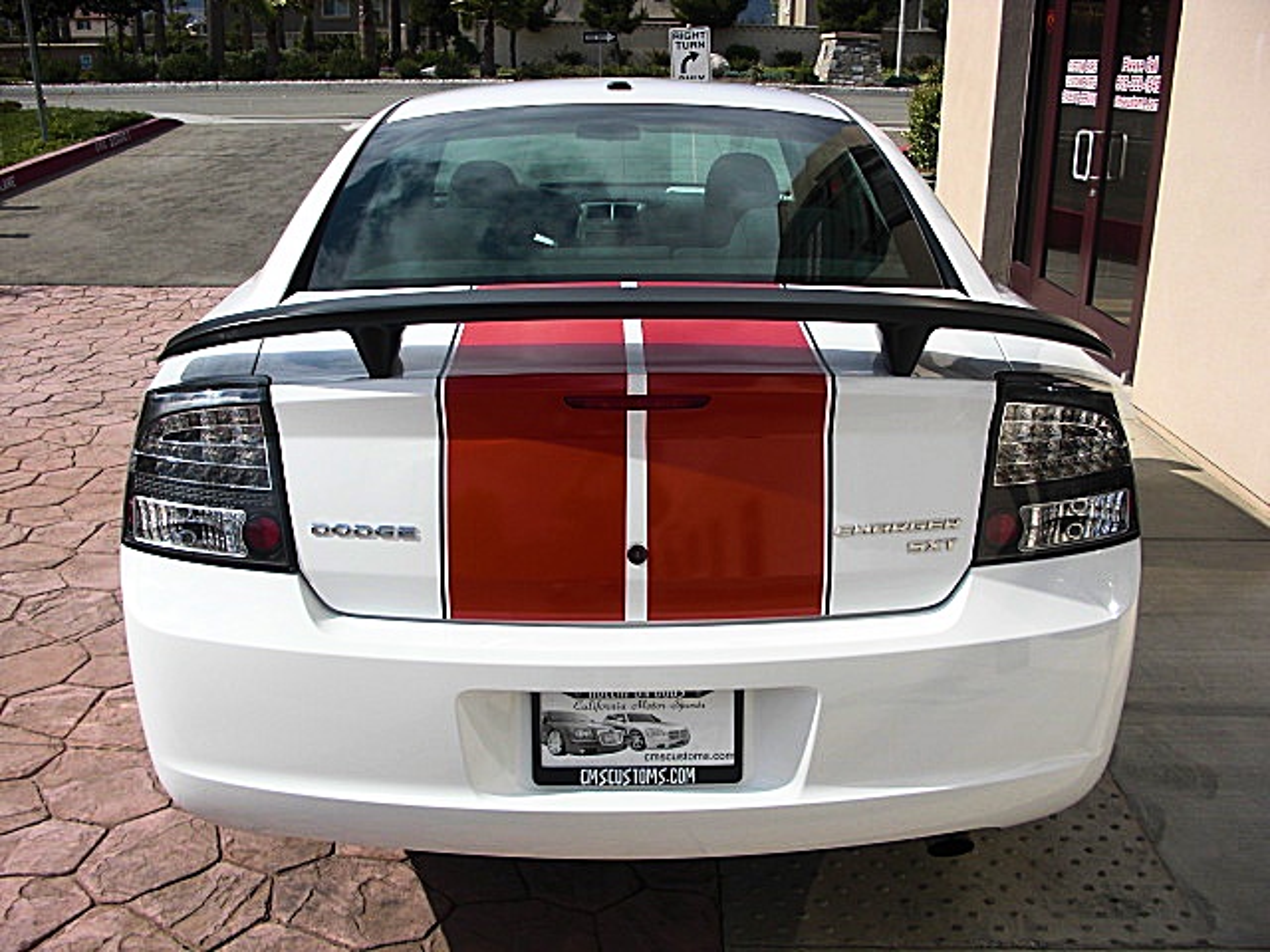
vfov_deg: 39.7
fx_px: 1321
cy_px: 476
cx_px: 635
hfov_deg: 51.4
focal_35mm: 36
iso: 50
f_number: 7.9
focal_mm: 6.3
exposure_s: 1/250
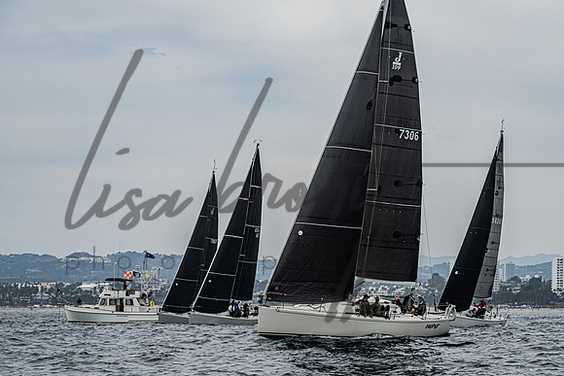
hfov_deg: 16.9
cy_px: 247
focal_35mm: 121
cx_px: 334
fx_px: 1894
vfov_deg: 11.3
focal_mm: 89
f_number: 6.3
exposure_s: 1/4000
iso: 400
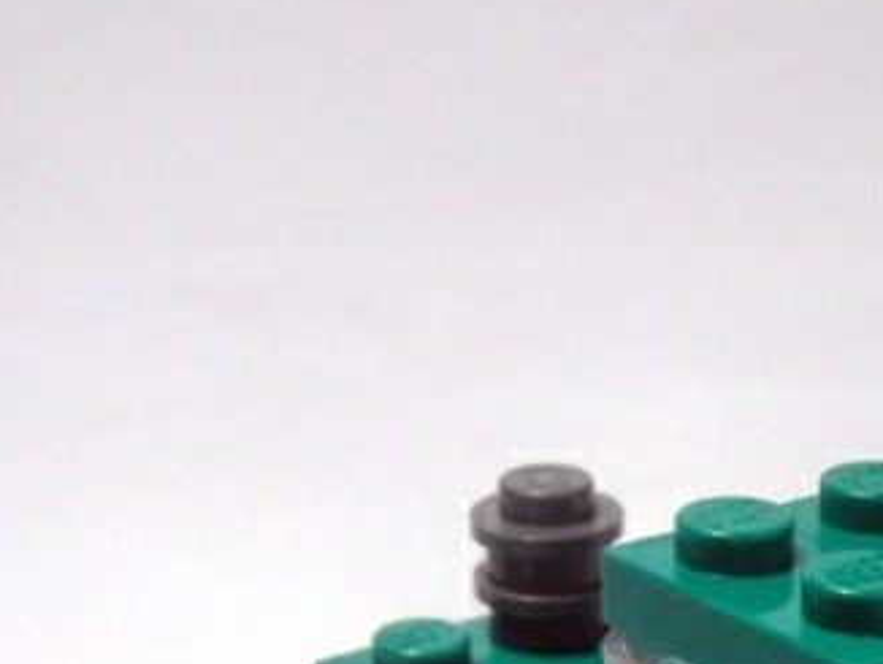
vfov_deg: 13.9
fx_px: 2604
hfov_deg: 18.9
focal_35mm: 102
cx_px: 826
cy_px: 901
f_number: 3.9
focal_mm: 6.61
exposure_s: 1/80
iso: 80
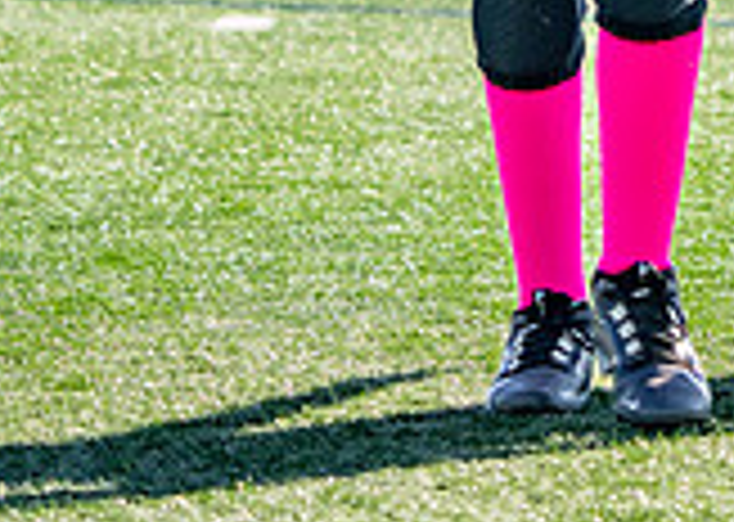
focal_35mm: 408
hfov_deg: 4.9
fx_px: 8495
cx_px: 1148
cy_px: -455
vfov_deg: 3.5
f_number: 4.5
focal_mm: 100
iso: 320
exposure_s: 1/1600
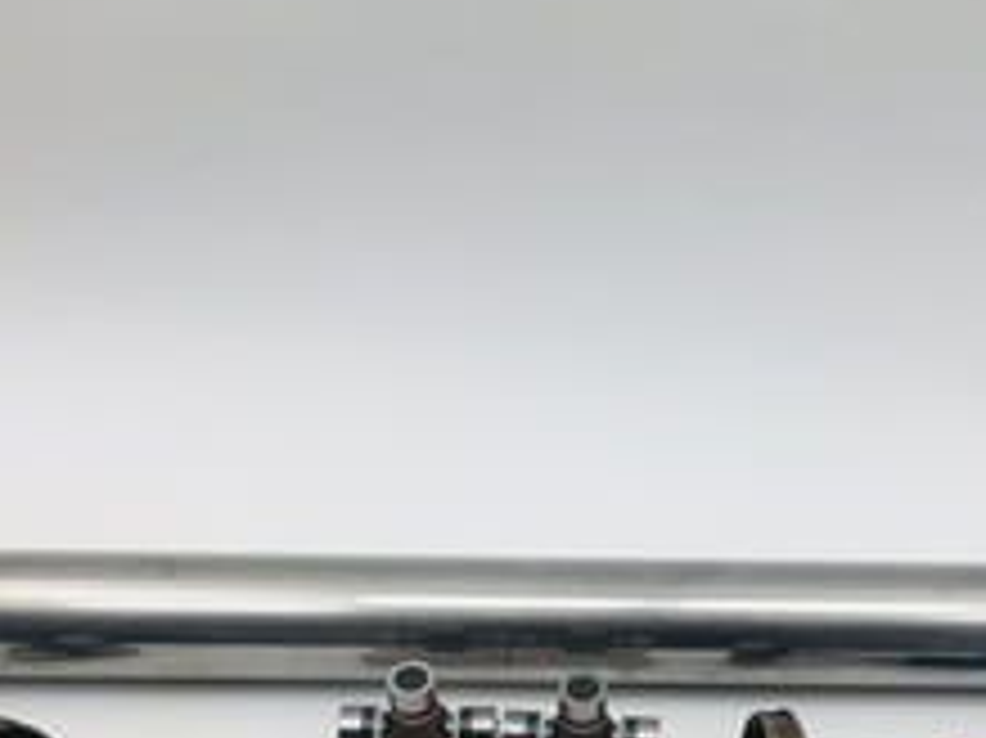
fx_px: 1509
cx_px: 644
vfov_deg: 26.9
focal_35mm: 53
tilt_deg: -46.2
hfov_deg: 35.9
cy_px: 603
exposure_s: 1/159
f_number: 2.2
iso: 25
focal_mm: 4.15
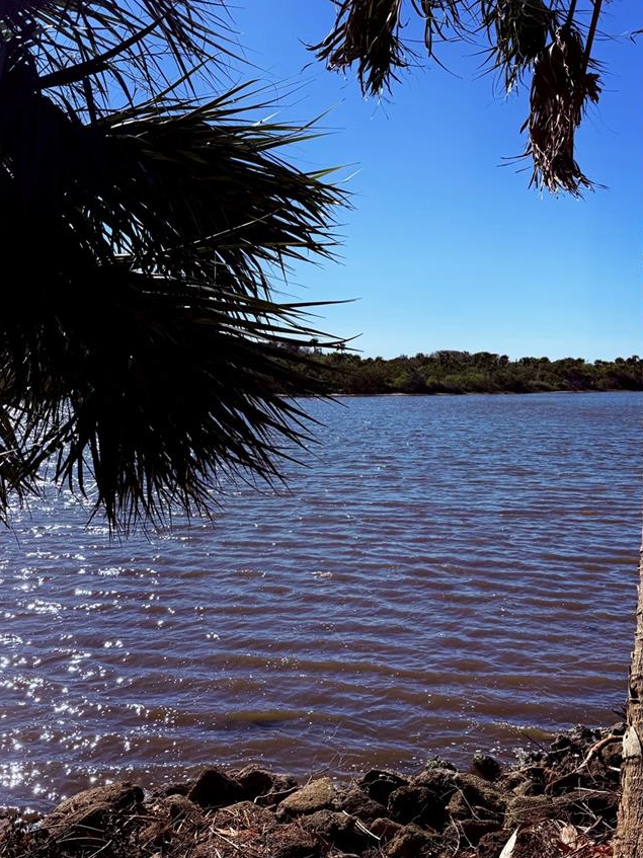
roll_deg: -1.4
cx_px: 300
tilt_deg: -3.4
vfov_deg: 54.0
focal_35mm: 34
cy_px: 437
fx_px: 842
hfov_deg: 41.8
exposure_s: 1/7353
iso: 100
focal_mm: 6.76
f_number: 1.78
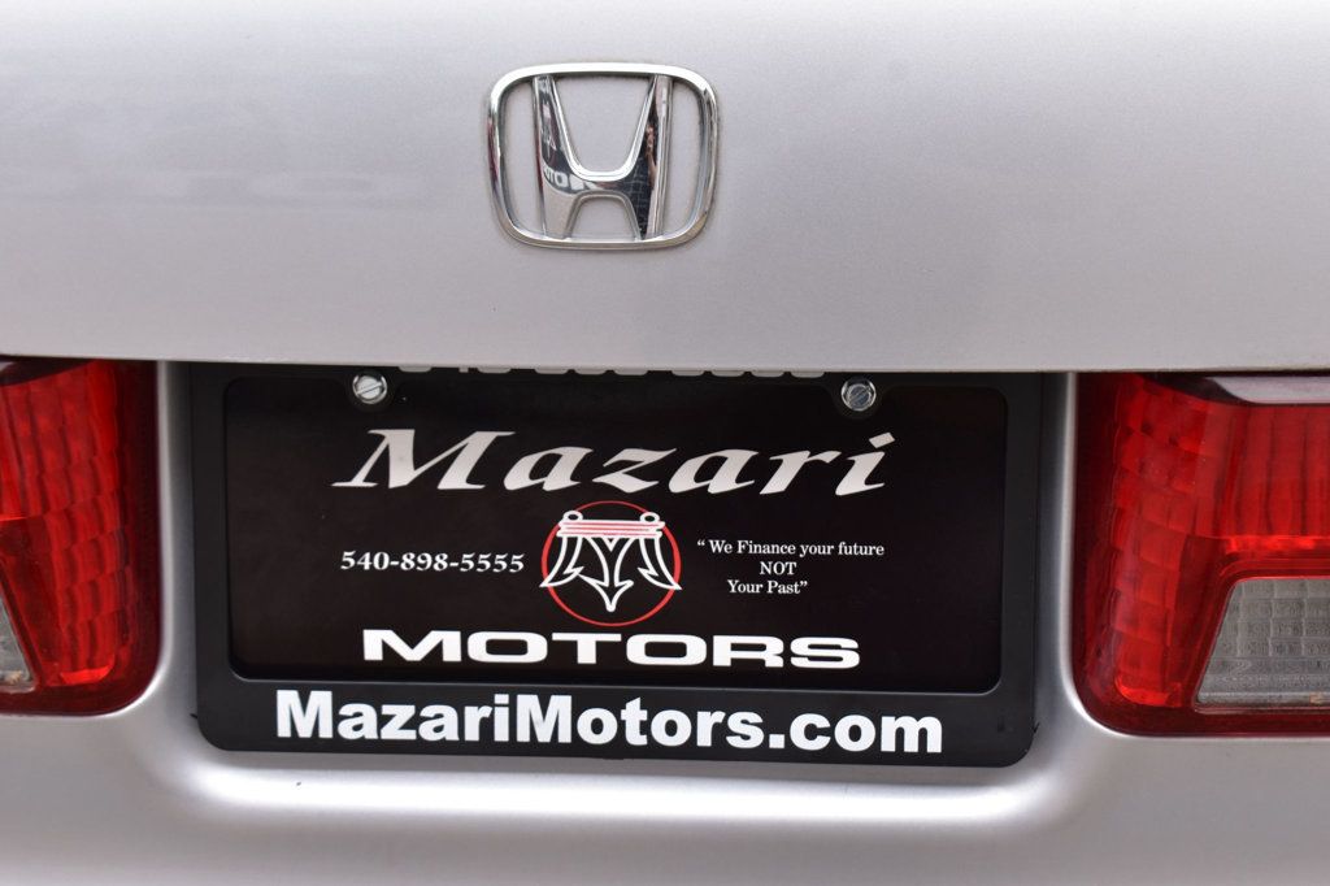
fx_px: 2659
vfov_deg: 18.9
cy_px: 443
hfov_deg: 28.1
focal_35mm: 72
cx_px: 665
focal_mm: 48
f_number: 9
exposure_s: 1/125
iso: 400
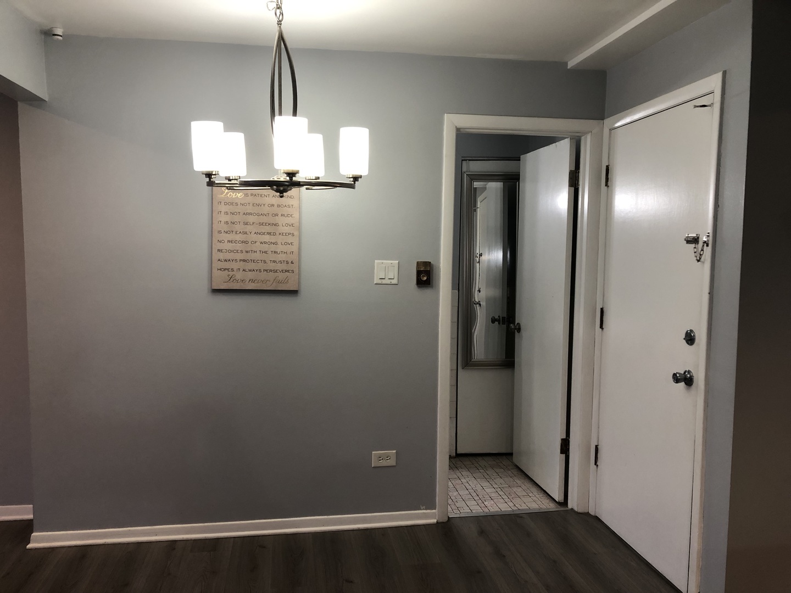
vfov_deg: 49.7
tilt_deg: -5.4
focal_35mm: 28
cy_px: 296
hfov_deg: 63.4
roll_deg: -0.5
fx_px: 640
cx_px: 396
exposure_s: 1/30
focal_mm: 4
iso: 40
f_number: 1.8
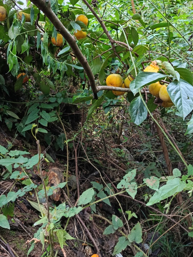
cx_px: 83
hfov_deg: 39.6
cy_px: 89
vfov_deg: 50.6
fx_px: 268
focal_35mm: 36
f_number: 1.8
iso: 112
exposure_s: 1/50
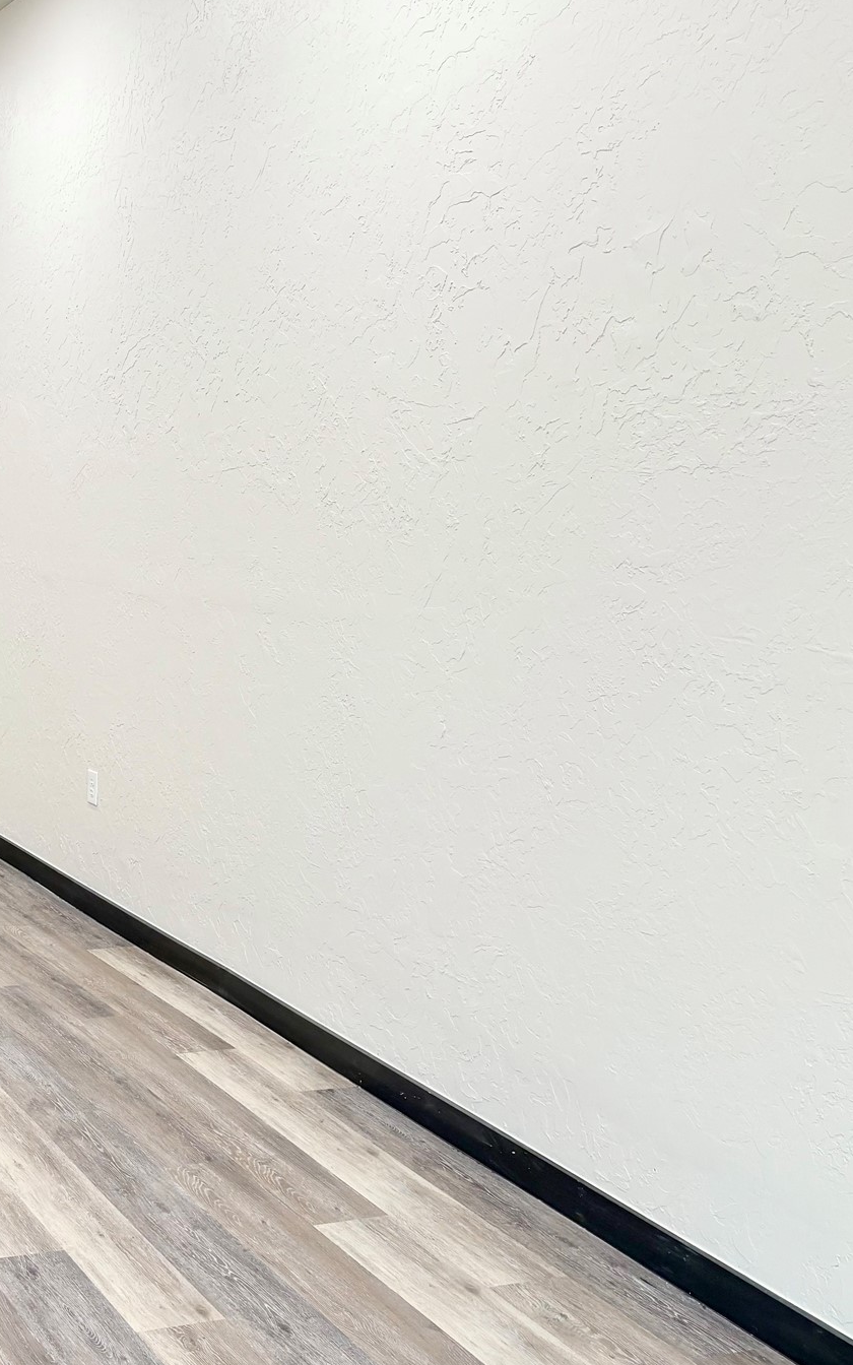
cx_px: -168
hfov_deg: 27.0
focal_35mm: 42
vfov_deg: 47.2
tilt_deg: -8.1
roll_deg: +0.1
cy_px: 694
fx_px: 1562
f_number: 1.6
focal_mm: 5.96
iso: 80
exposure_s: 1/60
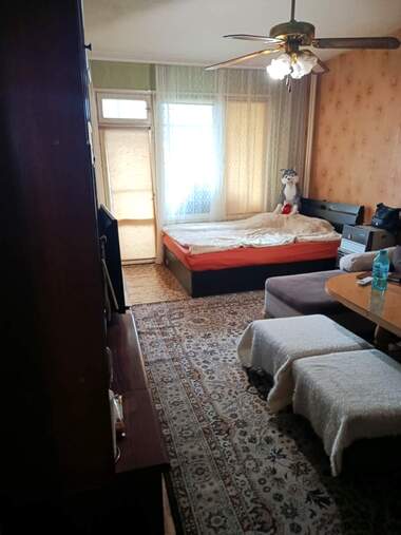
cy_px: 268
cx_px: 200
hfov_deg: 56.8
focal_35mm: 24
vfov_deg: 71.6
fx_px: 371
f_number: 1.7
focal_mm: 5.24
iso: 1295
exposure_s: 1/50
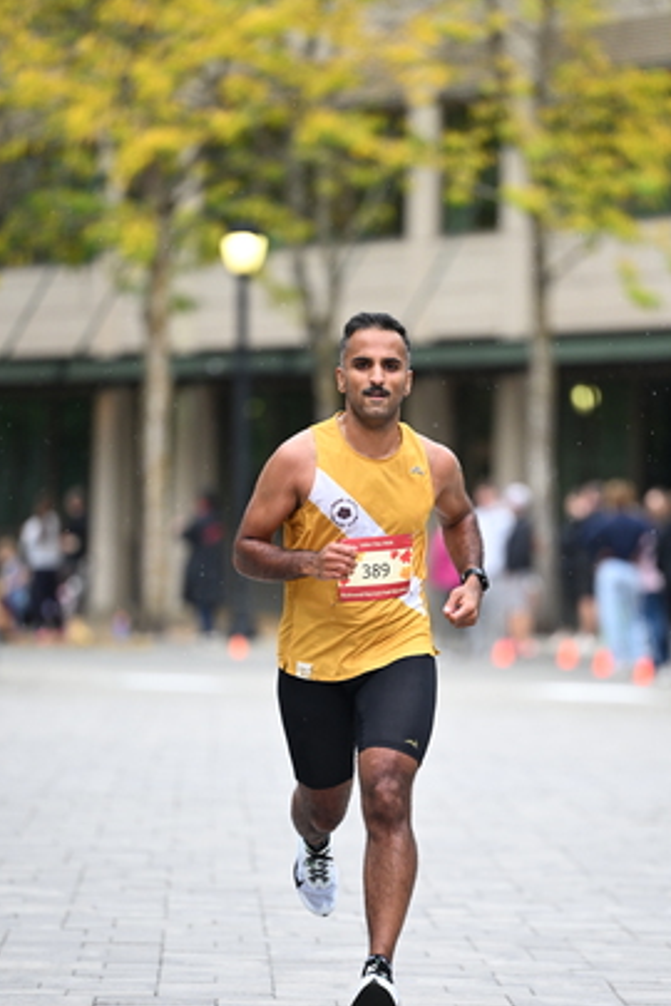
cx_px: 399
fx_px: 7017
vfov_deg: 8.2
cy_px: 596
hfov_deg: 5.5
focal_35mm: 251
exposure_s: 1/1250
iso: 1250
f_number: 2.8
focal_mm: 185
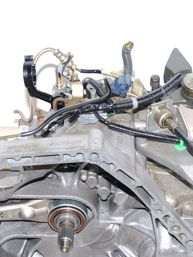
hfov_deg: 17.5
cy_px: 187
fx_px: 624
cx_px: 122
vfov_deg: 23.1
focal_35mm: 84
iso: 100
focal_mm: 24
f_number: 4.5
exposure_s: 1/100
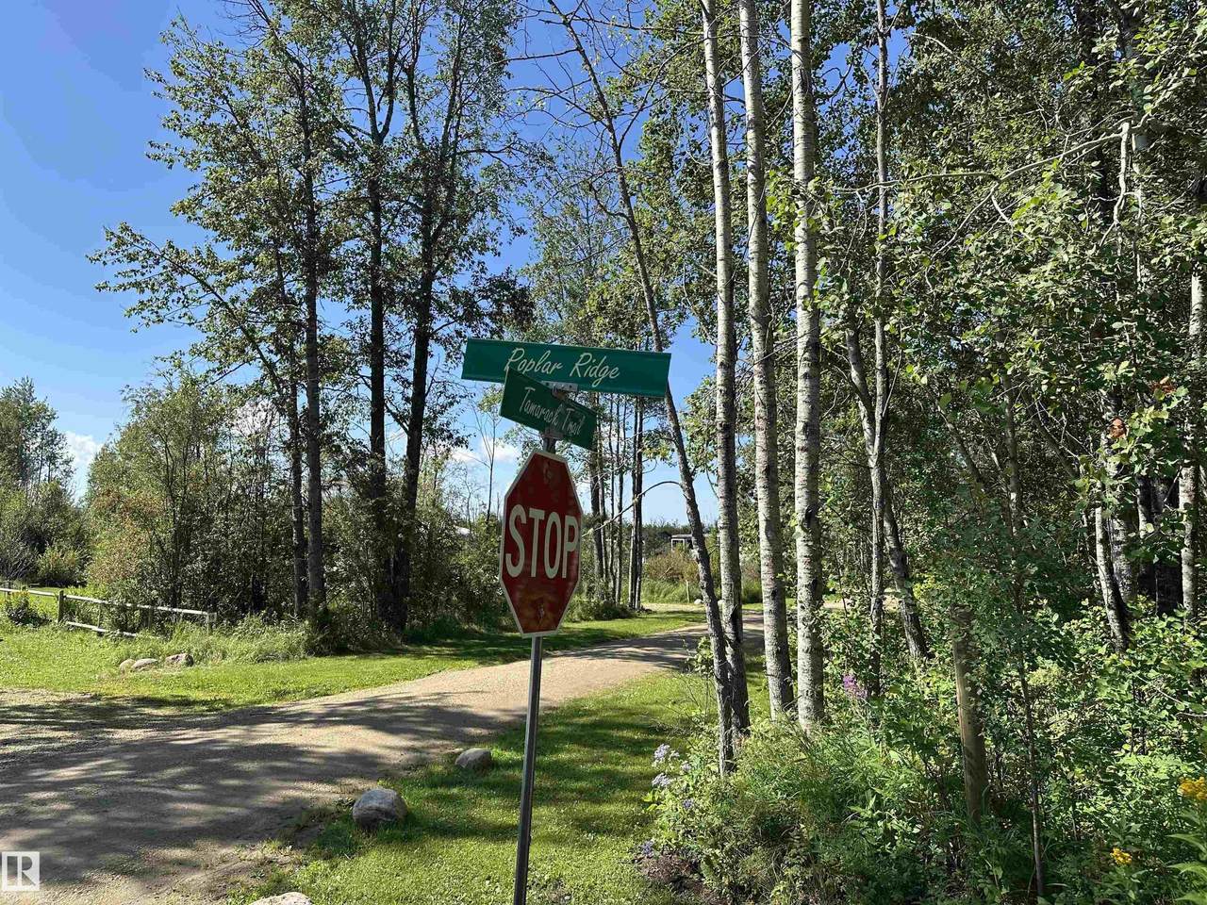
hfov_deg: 71.6
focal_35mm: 24
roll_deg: -1.3
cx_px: 604
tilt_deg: +5.9
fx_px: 837
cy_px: 452
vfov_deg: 56.8
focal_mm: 6.86
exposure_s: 1/1812
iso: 80
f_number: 1.78
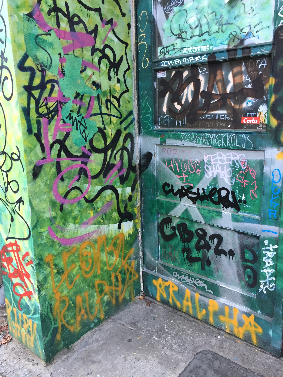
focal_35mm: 29
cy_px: 188
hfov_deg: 48.2
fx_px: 316
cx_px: 142
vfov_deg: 61.7
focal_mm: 4.15
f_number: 2.2
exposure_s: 1/33
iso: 100
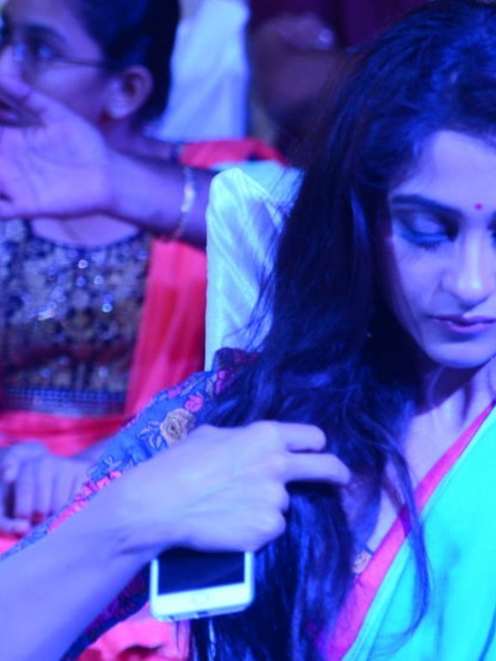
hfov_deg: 5.8
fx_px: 4814
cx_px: 921
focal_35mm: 252
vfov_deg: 7.9
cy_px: 464
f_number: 4.5
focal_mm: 90
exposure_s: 1/160
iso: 800
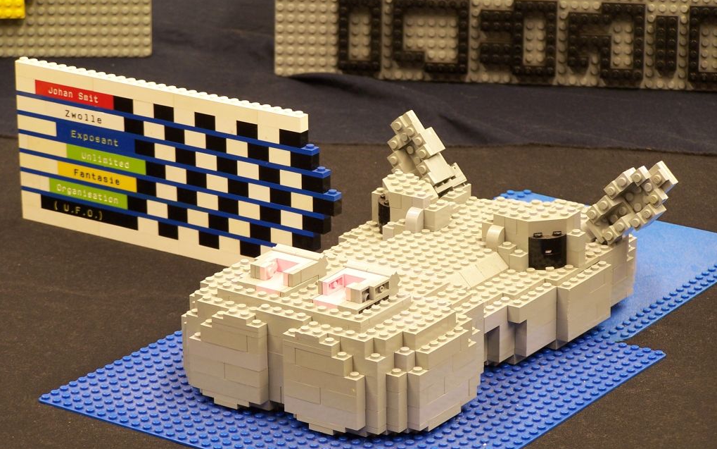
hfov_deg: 14.1
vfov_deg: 8.9
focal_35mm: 148
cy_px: 230
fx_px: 2892
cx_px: 358
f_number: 3.2
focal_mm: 23.1
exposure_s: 1/3
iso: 80
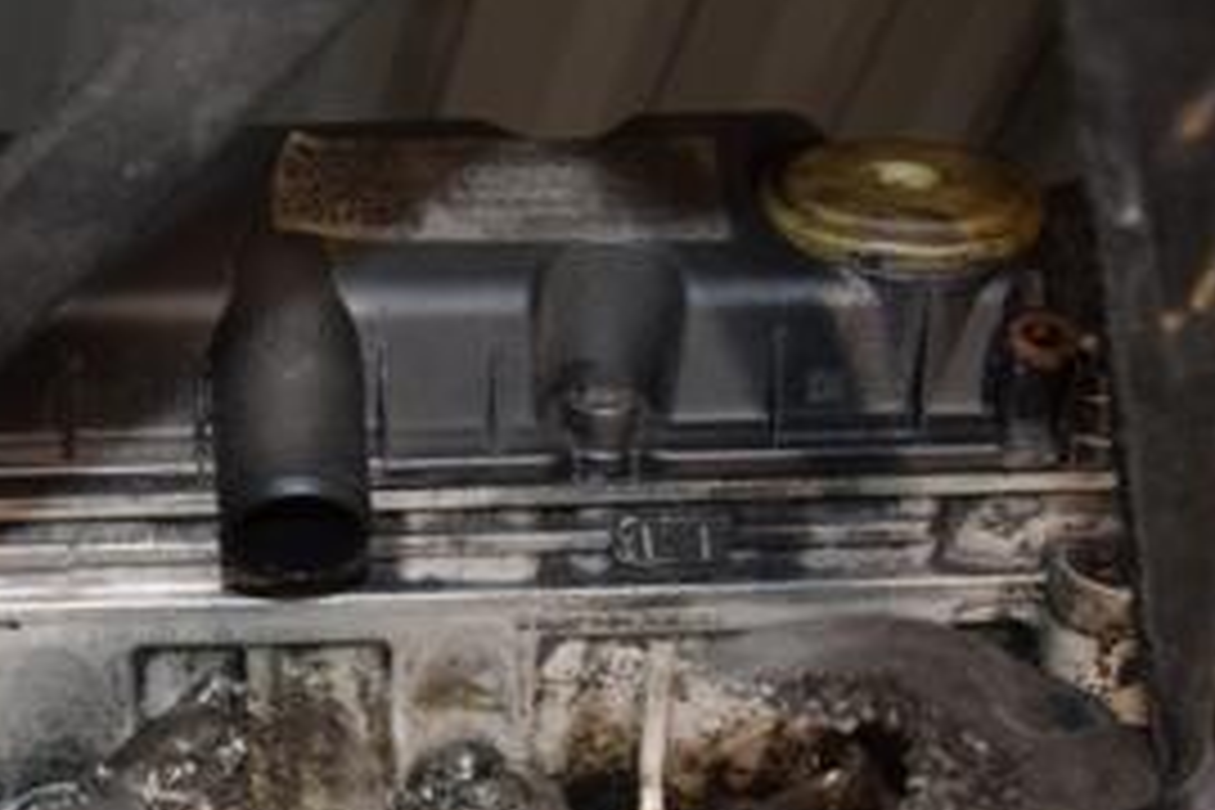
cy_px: 846
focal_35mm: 80
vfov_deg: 16.6
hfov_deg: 24.7
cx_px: 158
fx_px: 2700
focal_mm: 24
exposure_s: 1/60
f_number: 5
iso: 800
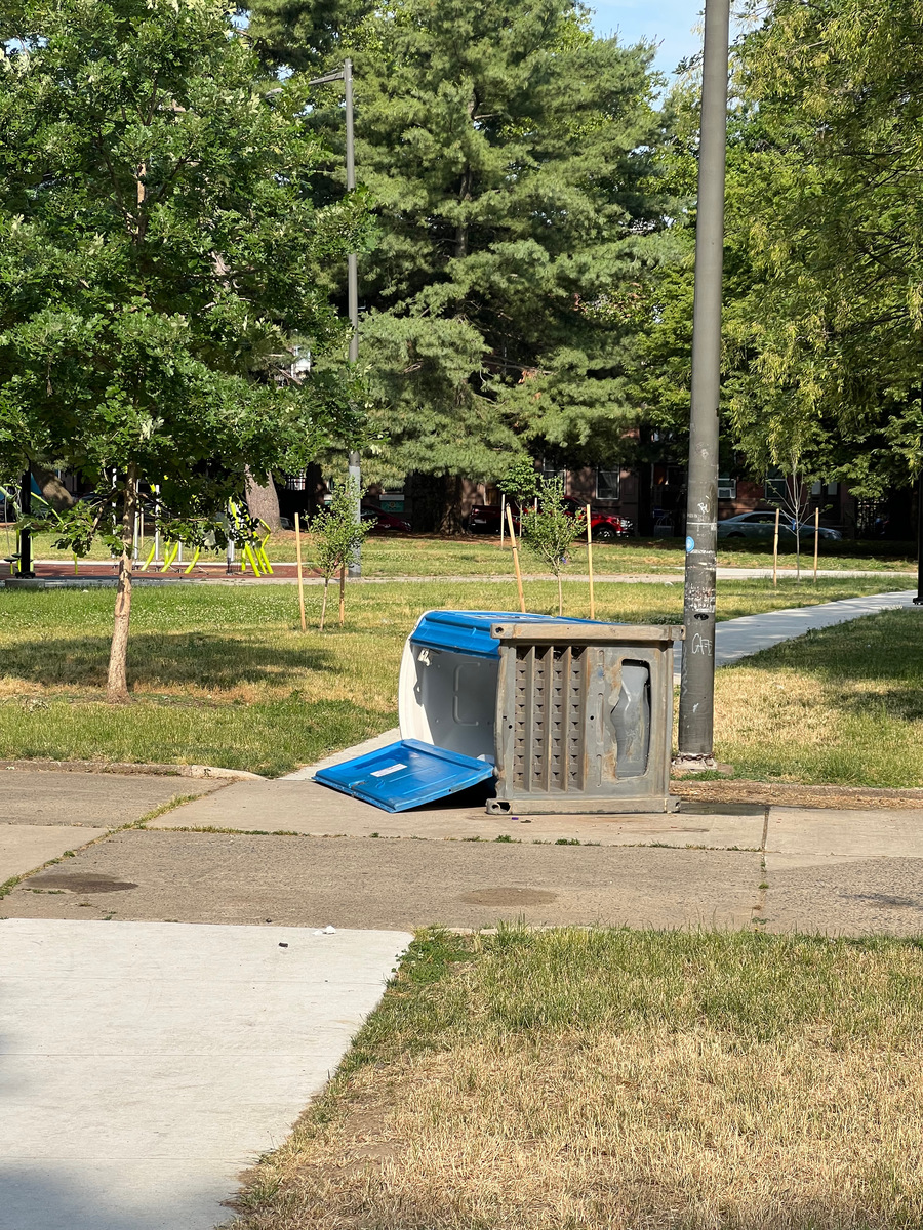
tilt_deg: -1.3
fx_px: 2738
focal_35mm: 77
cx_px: 462
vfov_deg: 25.3
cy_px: 615
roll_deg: -0.3
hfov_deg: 19.1
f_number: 2.8
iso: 32
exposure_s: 1/485
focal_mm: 9
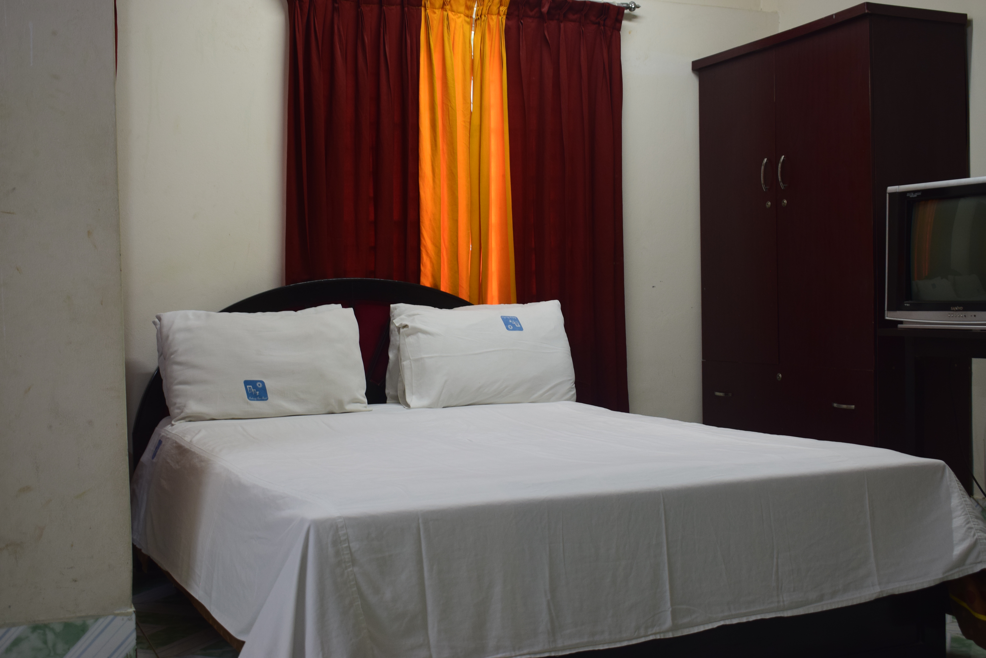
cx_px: 493
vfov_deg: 29.9
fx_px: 1232
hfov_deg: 43.6
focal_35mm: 45
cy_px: 329
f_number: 6.3
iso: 500
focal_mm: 30
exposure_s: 1/15
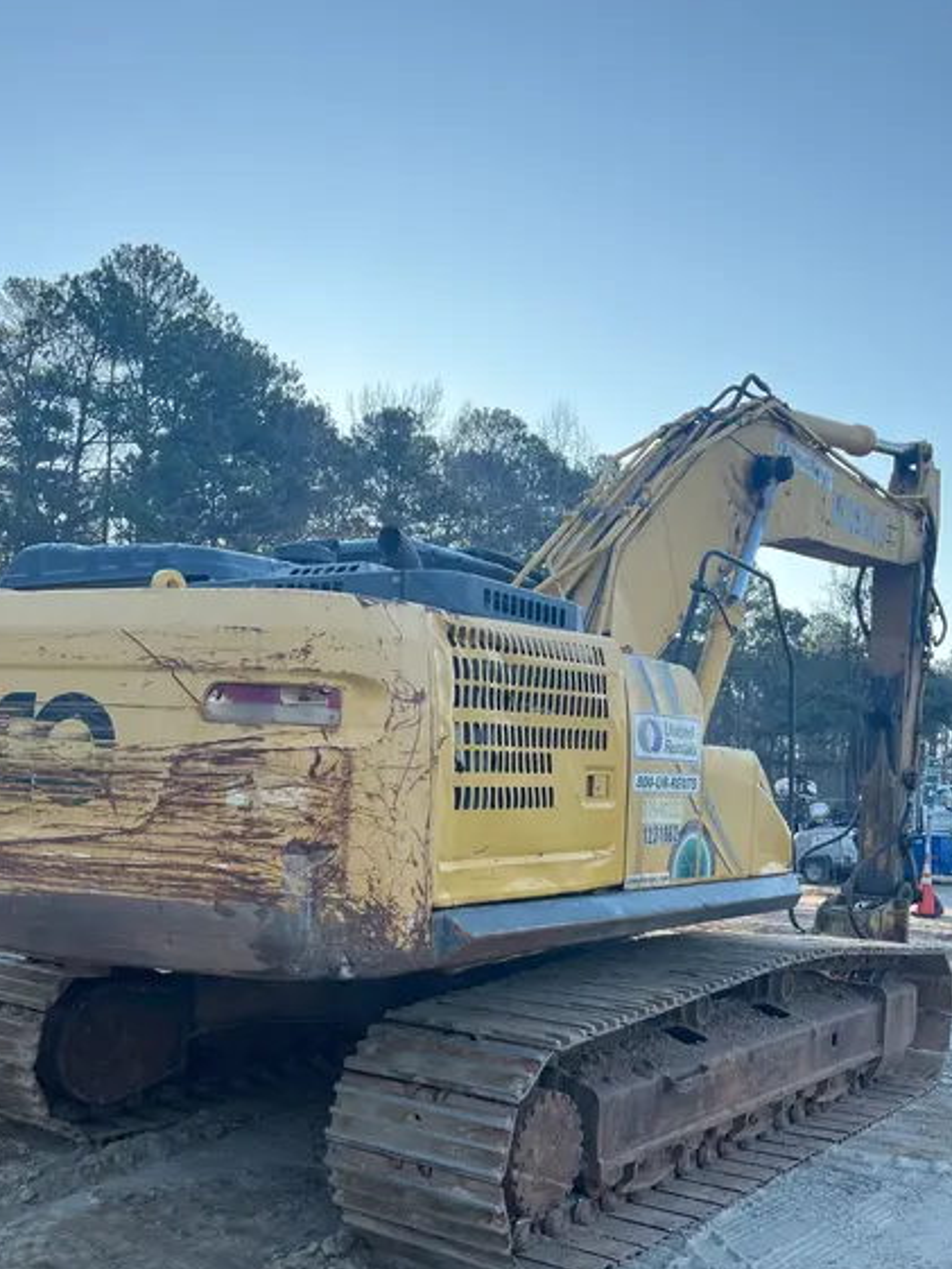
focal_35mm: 34
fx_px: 1246
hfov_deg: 41.8
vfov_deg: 53.1
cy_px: 820
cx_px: 477
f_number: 1.6
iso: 50
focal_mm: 5.1
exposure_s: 1/793
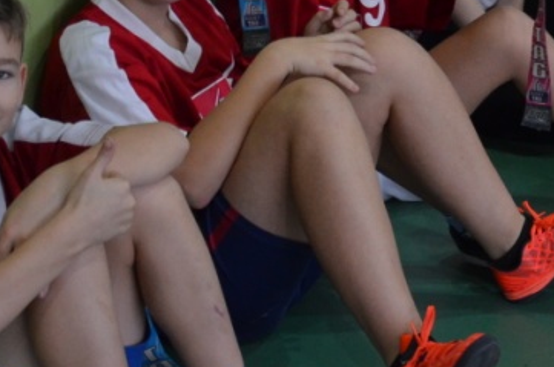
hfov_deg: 14.9
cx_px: 513
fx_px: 2088
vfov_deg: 9.9
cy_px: -55
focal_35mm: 136
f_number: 4.2
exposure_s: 1/125
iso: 1600
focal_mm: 32
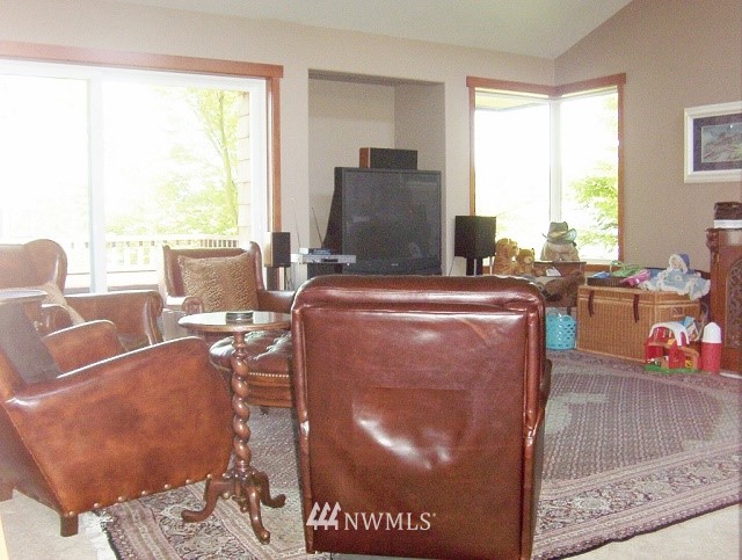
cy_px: 280
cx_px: 371
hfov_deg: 51.3
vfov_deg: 39.8
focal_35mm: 36
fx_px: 773
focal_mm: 5.54
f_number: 2.76
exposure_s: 1/30
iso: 140
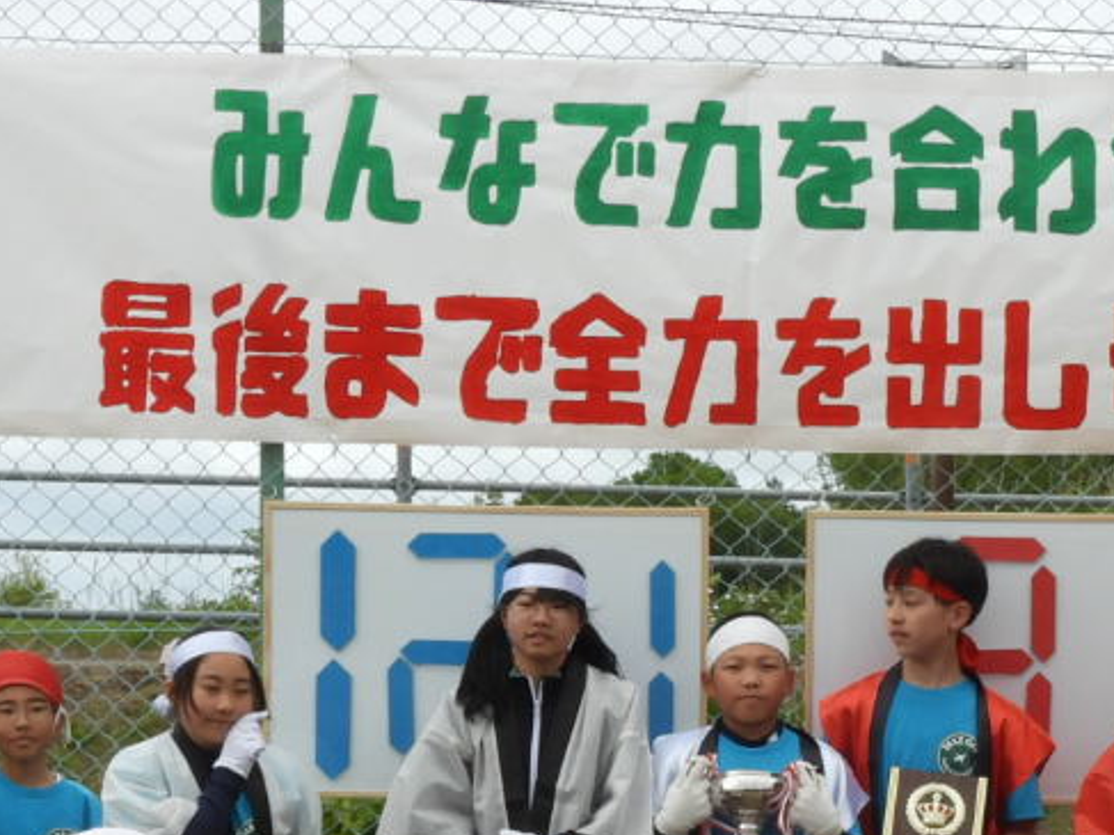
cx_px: 869
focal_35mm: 115
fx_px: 3700
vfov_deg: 12.7
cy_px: 846
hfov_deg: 17.0
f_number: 6.3
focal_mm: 6.2
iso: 100
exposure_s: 1/200
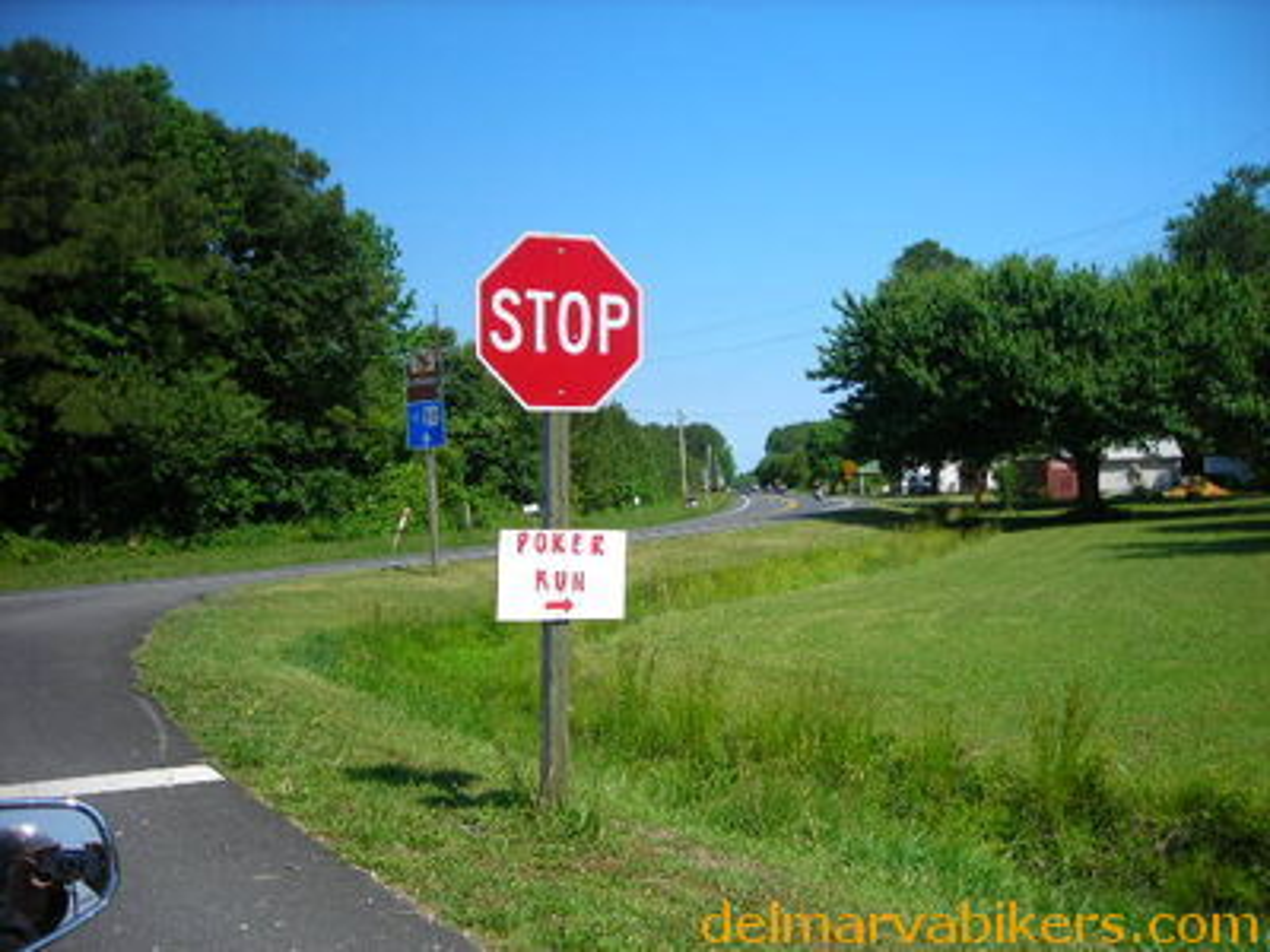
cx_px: 635
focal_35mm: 38
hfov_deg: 49.0
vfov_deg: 37.7
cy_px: 476
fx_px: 1394
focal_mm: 6.3
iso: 50
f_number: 3.2
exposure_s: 1/554
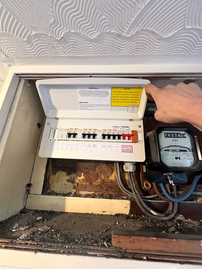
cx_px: 101
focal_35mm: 14
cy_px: 134
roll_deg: -3.3
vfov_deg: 102.1
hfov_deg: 85.7
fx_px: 109
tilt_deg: +15.8
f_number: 2.2
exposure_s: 1/50
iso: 500
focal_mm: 2.22
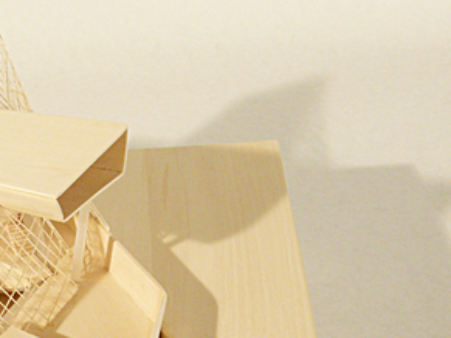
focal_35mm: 127
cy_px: 347
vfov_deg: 11.5
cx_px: 26
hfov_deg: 15.3
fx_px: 1654
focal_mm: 12.9
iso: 200
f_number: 7.7
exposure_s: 1/6.8
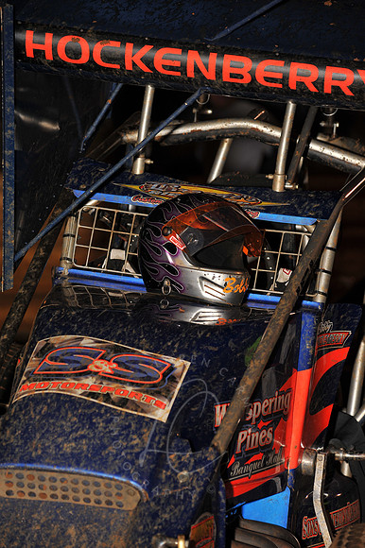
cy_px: 274
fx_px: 3045
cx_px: 182
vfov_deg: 10.3
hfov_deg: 6.9
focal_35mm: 200
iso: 500
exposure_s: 1/250
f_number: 6.3
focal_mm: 200
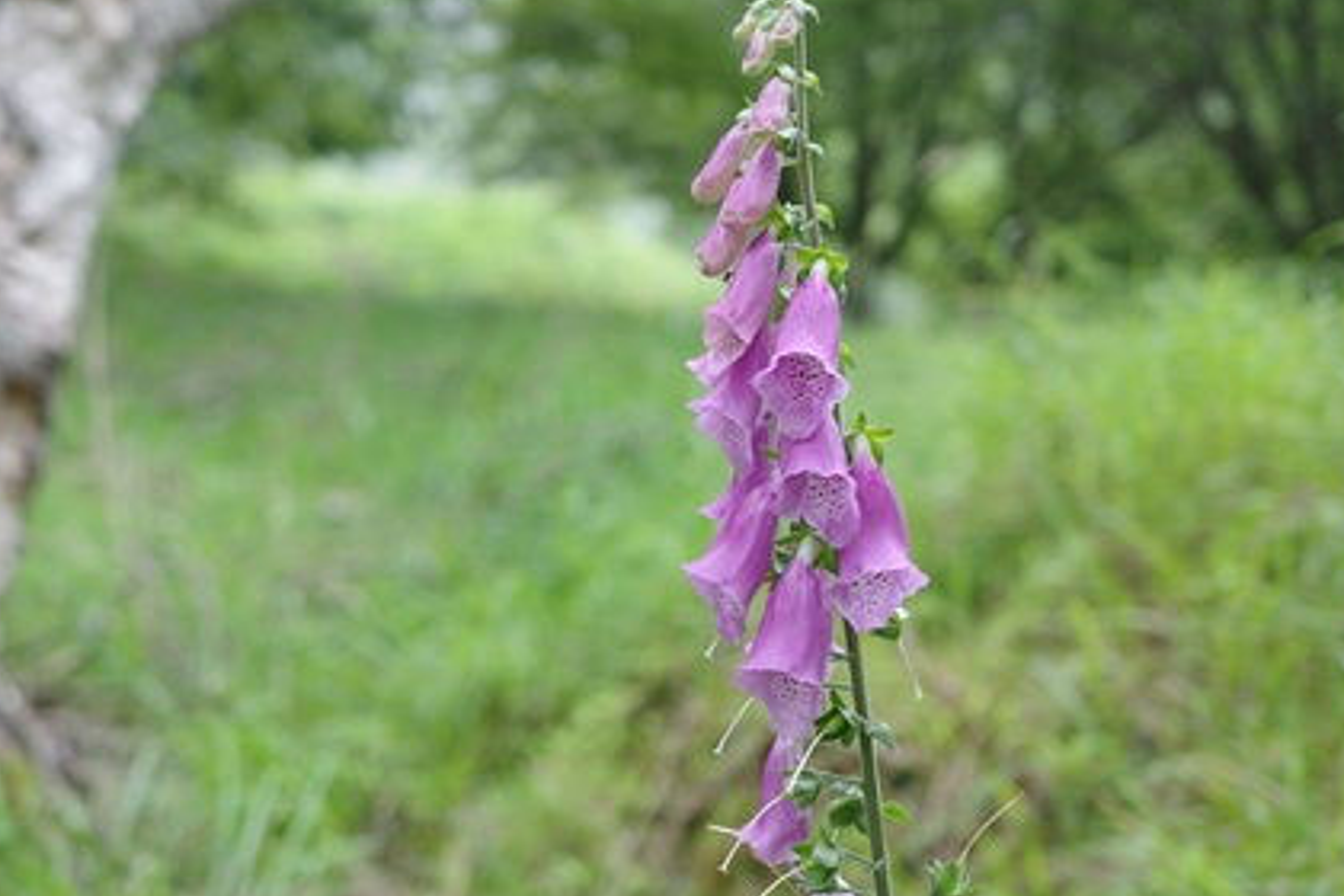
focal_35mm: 61
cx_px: 461
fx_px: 2277
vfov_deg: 22.2
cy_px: 536
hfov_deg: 32.6
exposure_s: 1/50
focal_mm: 26
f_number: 2.8
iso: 200
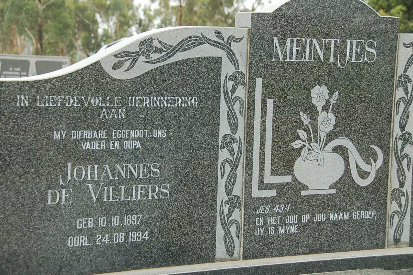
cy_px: 138
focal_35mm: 72
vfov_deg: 18.9
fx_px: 825
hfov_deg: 28.1
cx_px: 206
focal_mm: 48
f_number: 5.6
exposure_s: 1/125
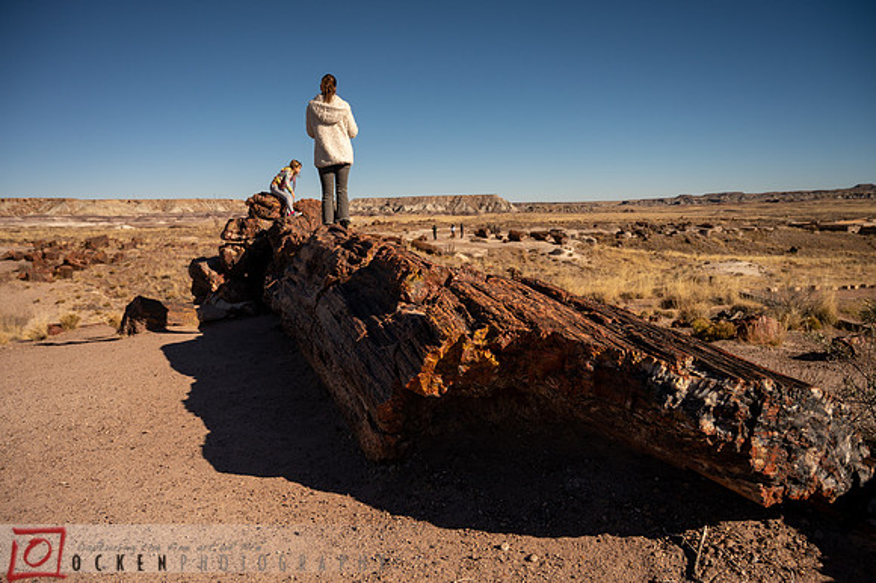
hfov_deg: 69.4
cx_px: 438
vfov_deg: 49.5
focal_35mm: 26
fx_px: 632
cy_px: 292
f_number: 4
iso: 200
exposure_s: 1/5000
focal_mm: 26
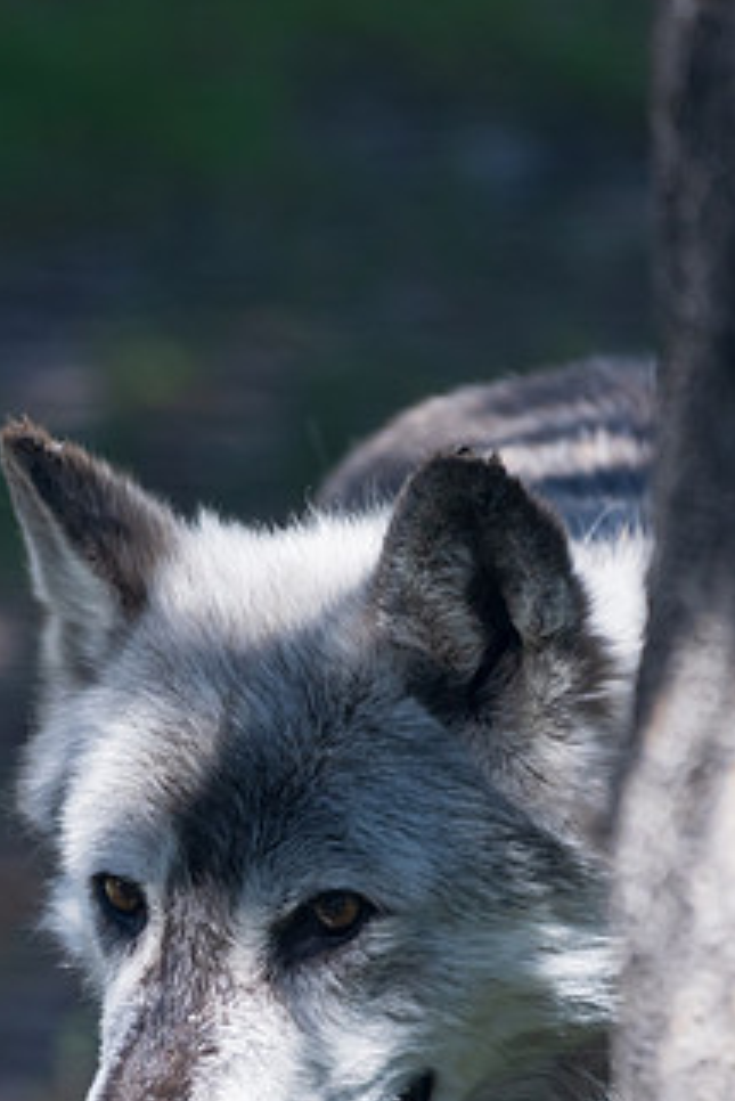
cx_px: 160
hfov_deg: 1.1
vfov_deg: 1.7
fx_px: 36983
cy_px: 880
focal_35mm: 1209
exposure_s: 1/1000
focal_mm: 500
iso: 560
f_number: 5.6
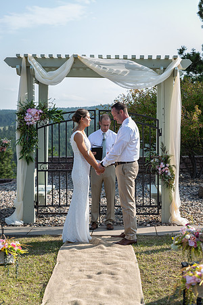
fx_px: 592
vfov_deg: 28.8
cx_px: 102
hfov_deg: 19.5
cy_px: 152
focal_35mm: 70
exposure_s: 1/320
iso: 64
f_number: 3.5
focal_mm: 70
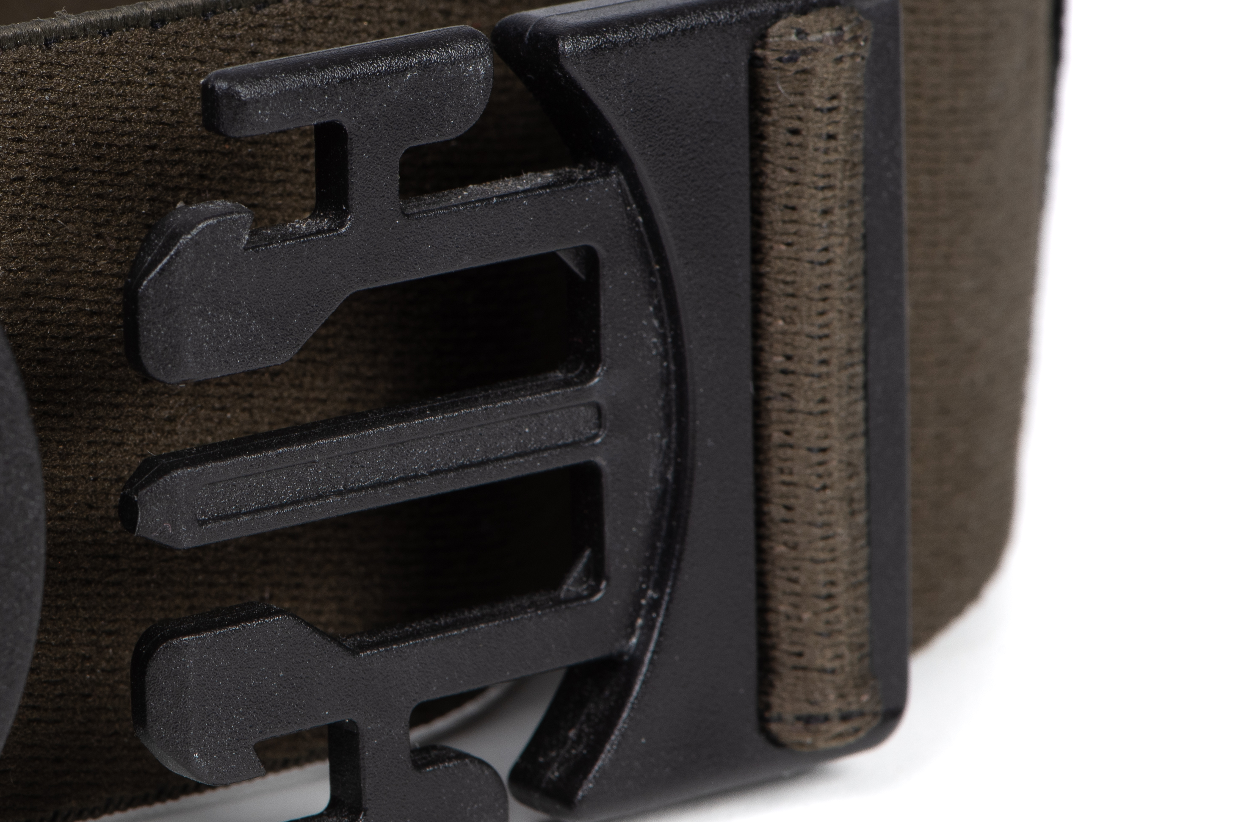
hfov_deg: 9.4
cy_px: 403
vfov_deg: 6.3
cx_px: 97
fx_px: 7431
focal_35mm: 217
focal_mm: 105
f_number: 22
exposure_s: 1/160
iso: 160
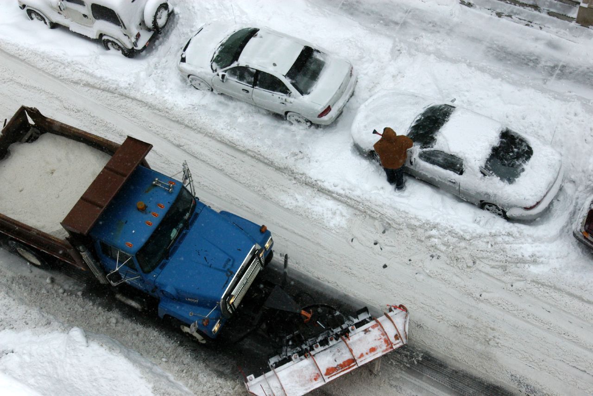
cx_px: 296
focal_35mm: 57
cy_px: 198
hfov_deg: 35.0
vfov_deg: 23.8
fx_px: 939
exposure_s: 1/1000
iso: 400
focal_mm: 38
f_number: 11
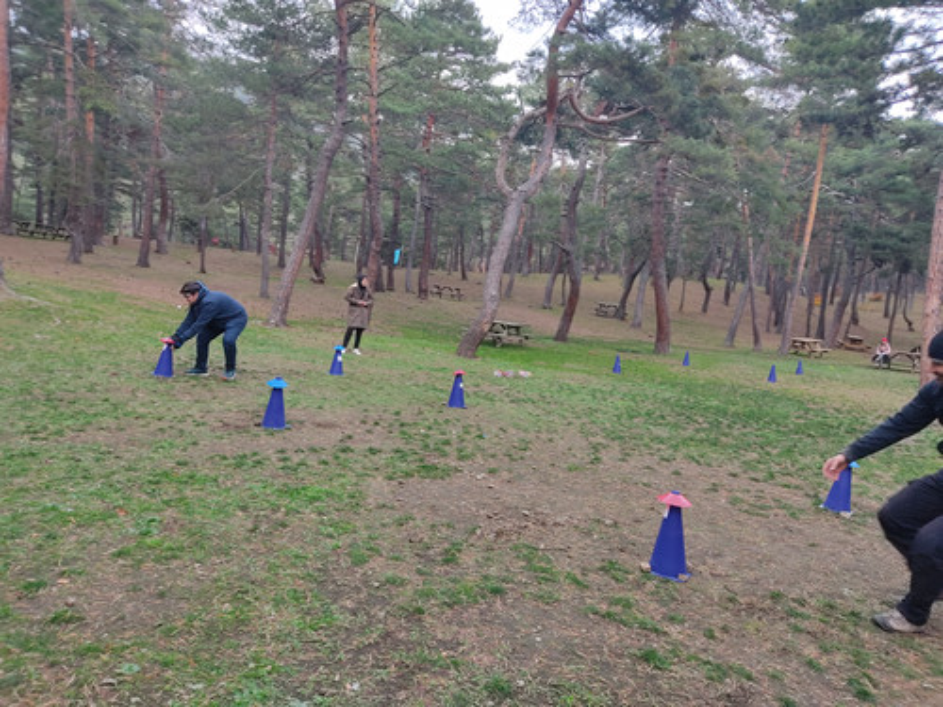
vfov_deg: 53.1
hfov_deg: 67.3
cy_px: 354
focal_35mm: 26
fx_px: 708
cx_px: 472
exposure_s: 1/127
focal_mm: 4.74
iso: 100
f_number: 1.79
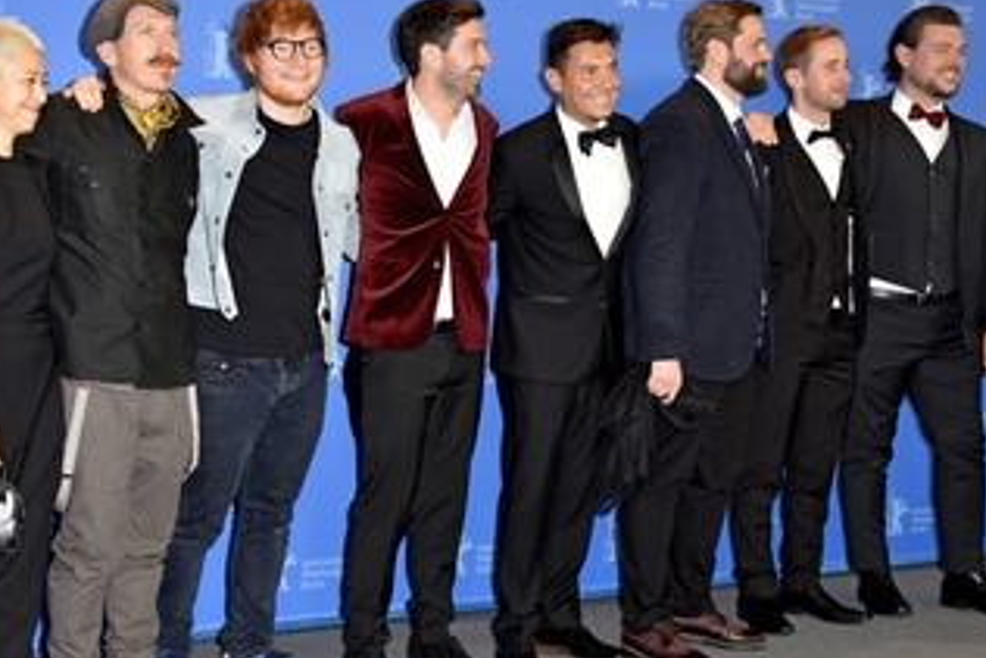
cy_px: 380
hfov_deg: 34.9
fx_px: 1562
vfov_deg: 23.8
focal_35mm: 57
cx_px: 404
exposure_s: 1/160
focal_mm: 40
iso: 500
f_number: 5
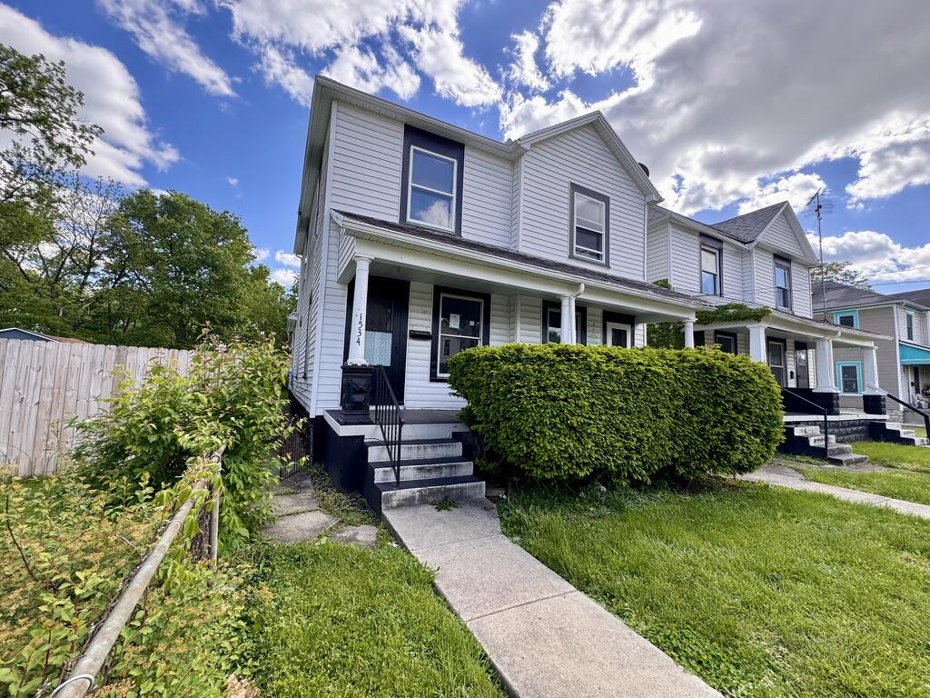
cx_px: 465
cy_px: 349
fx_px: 376
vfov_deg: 85.7
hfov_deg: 102.1
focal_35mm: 14
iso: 40
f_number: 2.2
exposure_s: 1/373
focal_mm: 2.22
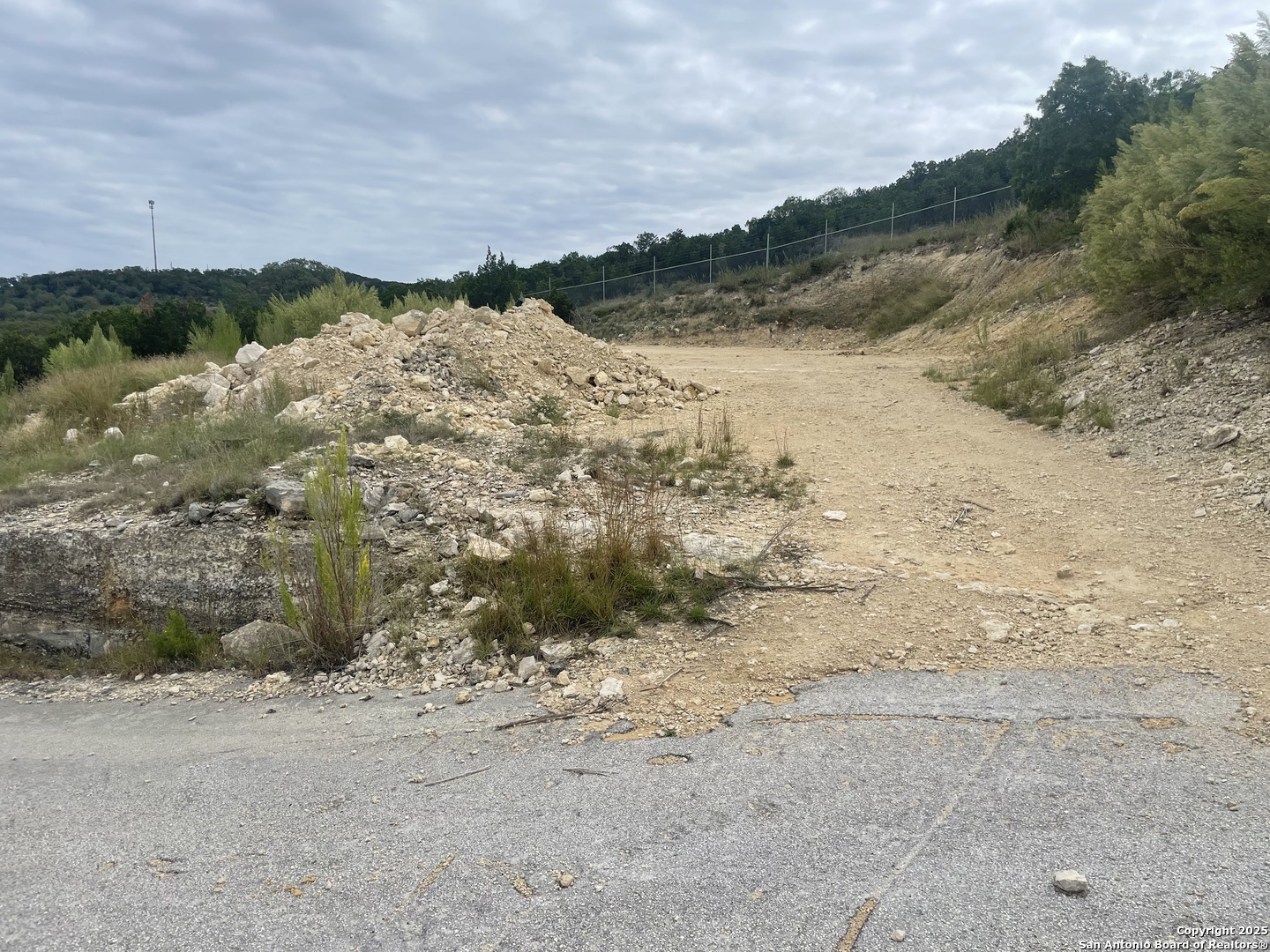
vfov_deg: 53.1
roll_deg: -0.6
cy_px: 476
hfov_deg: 67.3
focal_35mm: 26
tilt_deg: -8.3
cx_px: 635
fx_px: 954
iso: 32
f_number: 1.6
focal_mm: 4.2
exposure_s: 1/6135
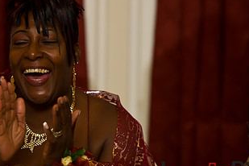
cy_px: 60
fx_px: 2268
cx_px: 42
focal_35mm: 328
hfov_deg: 6.3
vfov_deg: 4.2
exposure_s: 1/125
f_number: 3.2
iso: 1600
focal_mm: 175
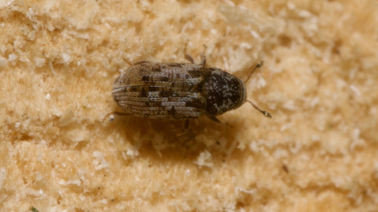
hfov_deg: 13.0
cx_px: 189
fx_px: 1659
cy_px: 94
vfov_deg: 7.3
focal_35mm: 166
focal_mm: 105
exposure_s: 1/60
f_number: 32
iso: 250
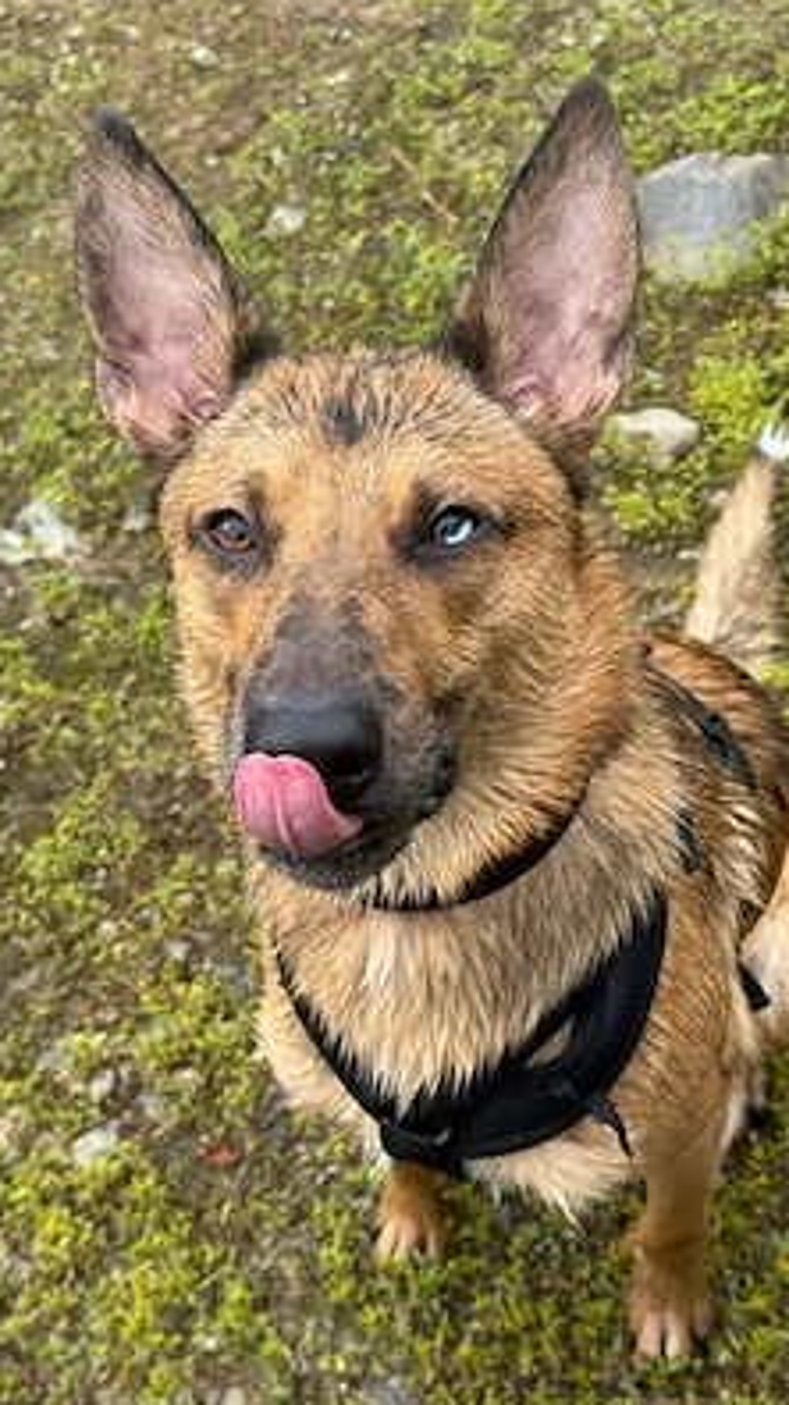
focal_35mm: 53
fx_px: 1972
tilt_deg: -55.7
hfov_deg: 22.6
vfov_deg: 39.2
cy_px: 701
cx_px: 384
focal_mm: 6.76
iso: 64
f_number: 1.78
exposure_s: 1/672
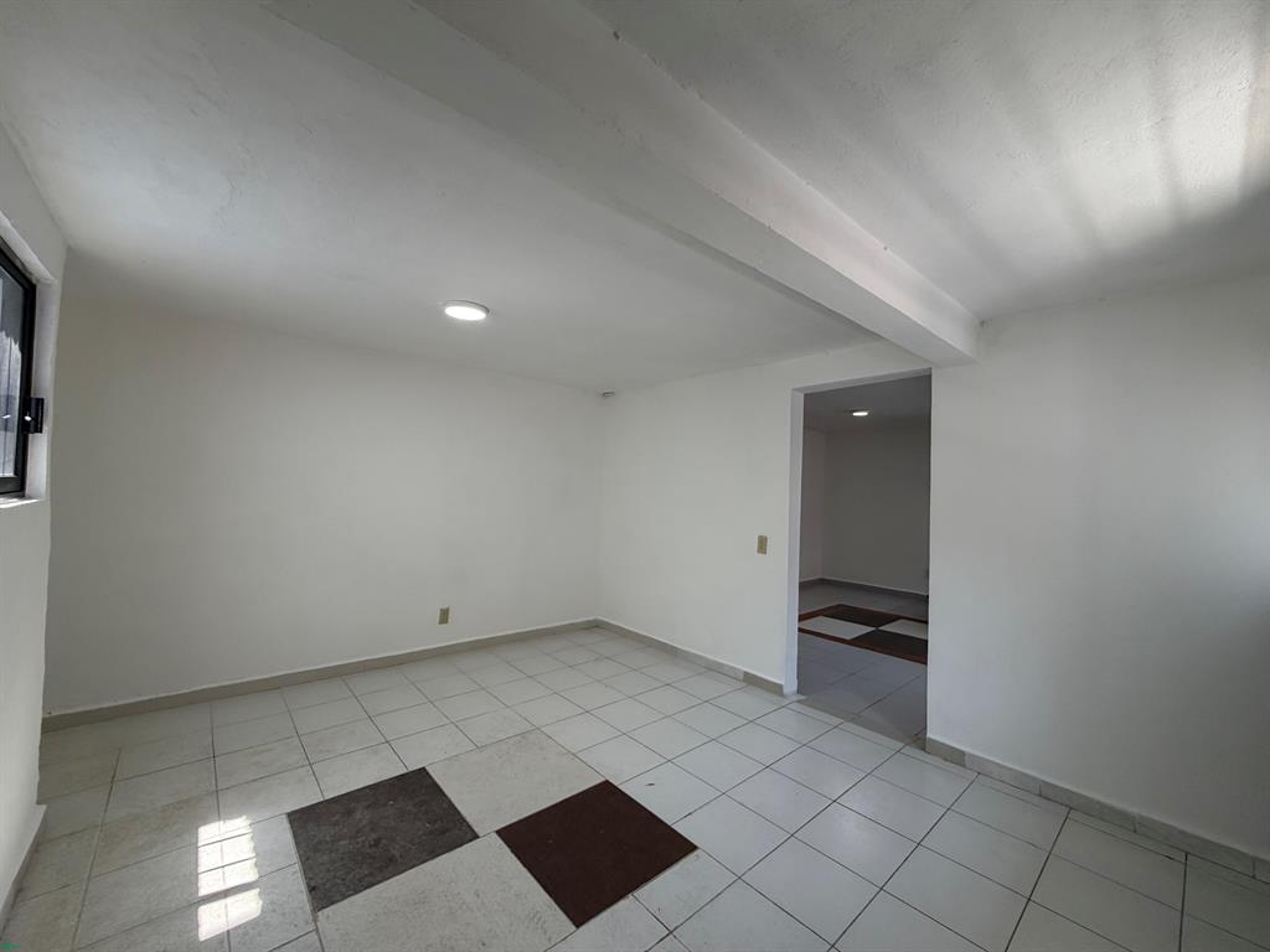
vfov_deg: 85.7
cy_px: 476
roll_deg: -1.5
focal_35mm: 14
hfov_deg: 102.1
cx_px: 635
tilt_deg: +1.1
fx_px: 514
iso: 125
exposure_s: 1/120
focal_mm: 2.22
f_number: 2.2
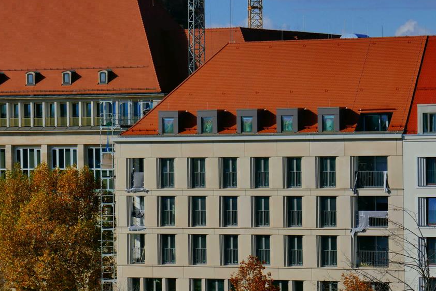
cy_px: 173
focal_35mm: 181
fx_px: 2192
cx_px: 184
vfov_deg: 7.6
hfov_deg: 11.4
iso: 500
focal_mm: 51.3
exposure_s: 1/1300
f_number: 8
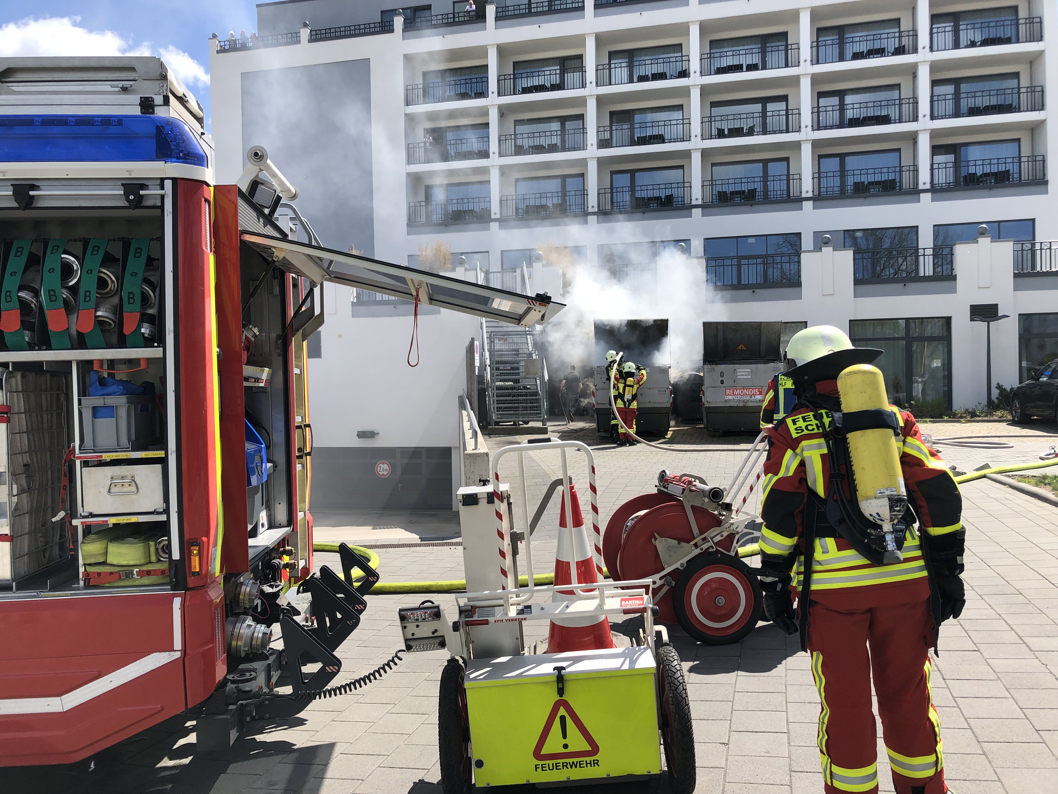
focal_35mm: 28
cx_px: 529
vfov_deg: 49.7
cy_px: 397
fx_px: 856
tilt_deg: +0.3
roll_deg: +0.5
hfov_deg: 63.4
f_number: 1.8
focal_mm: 3.99
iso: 20
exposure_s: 1/1412
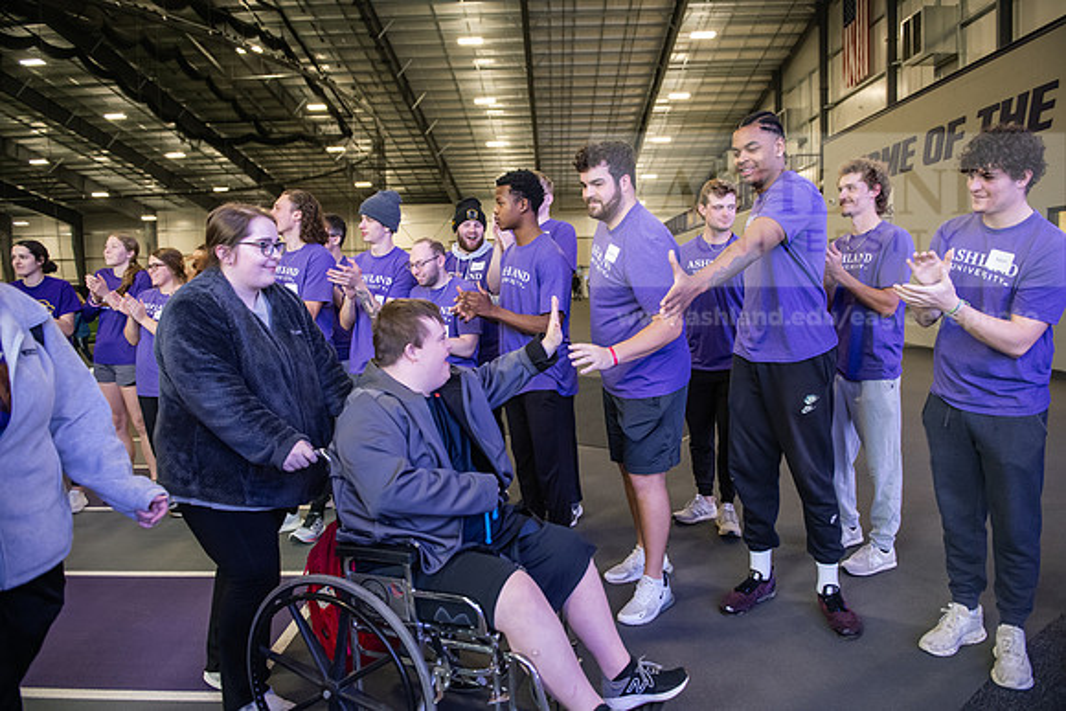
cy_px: 356
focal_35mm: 26
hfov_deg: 69.4
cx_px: 533
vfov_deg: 49.6
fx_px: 770
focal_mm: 26
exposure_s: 1/320
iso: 3200
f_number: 3.2
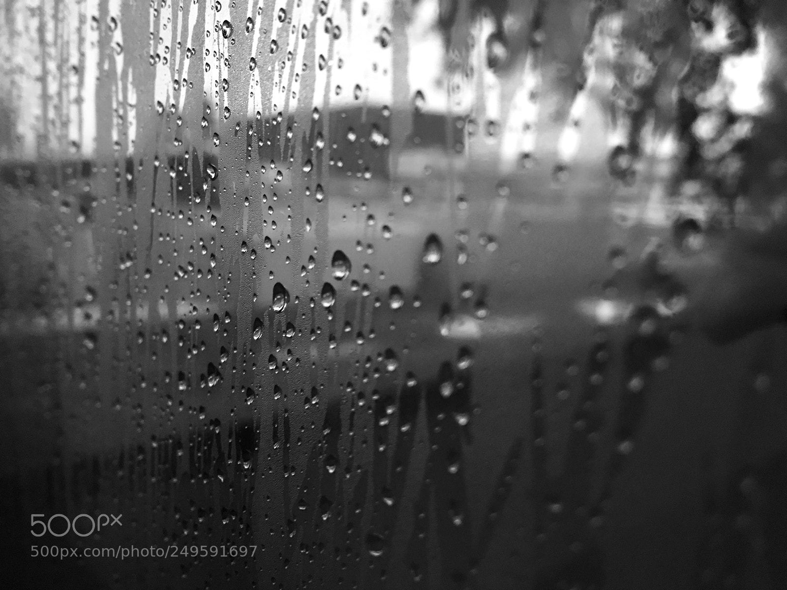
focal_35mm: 29
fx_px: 659
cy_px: 295
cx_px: 394
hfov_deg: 61.7
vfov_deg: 48.2
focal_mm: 4.15
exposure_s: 1/15
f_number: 2.2
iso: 100
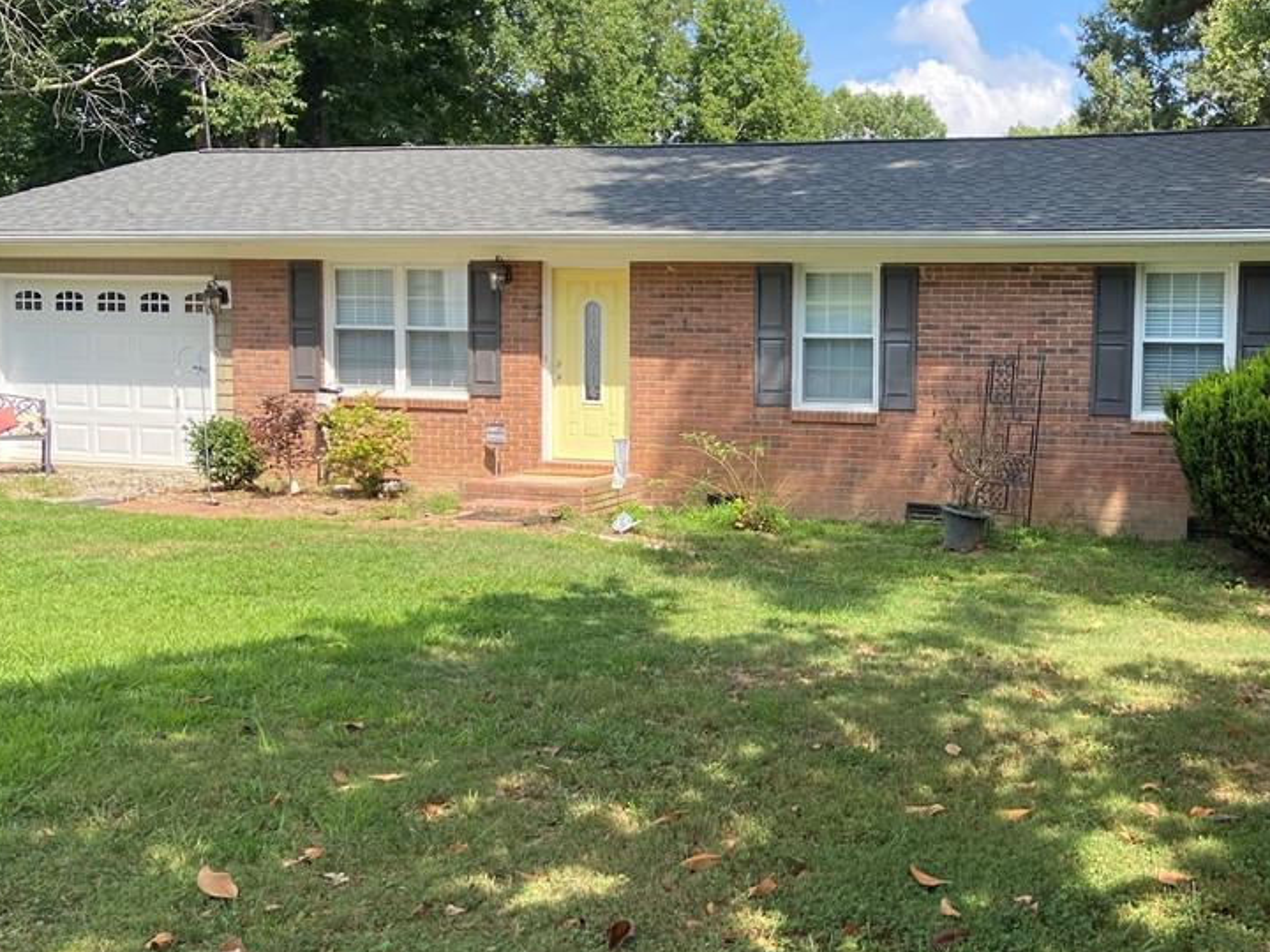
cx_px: 891
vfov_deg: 38.6
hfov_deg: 48.9
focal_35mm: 37
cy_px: 435
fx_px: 1357
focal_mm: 4.25
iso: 32
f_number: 1.8
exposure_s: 1/757
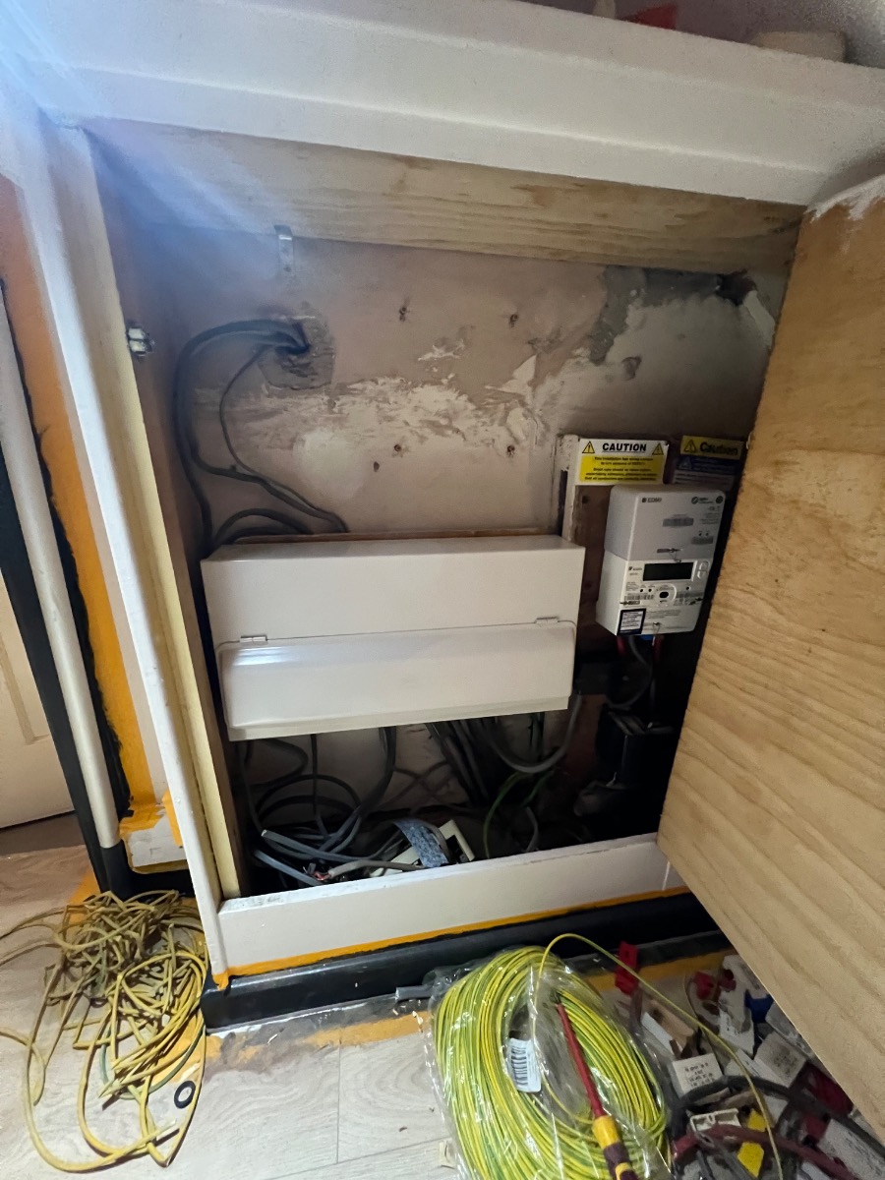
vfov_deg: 106.2
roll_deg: +0.1
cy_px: 590
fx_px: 443
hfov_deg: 89.9
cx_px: 442
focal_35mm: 13
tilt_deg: -19.8
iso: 1000
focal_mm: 1.57
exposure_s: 1/60
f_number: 1.8
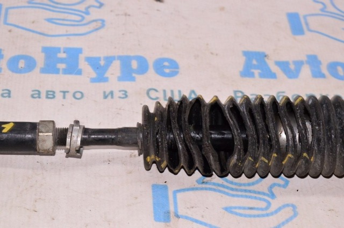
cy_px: 114
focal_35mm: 82
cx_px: 172
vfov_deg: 16.5
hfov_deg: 24.6
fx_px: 787
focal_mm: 55
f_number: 8
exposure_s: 1/200
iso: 1600
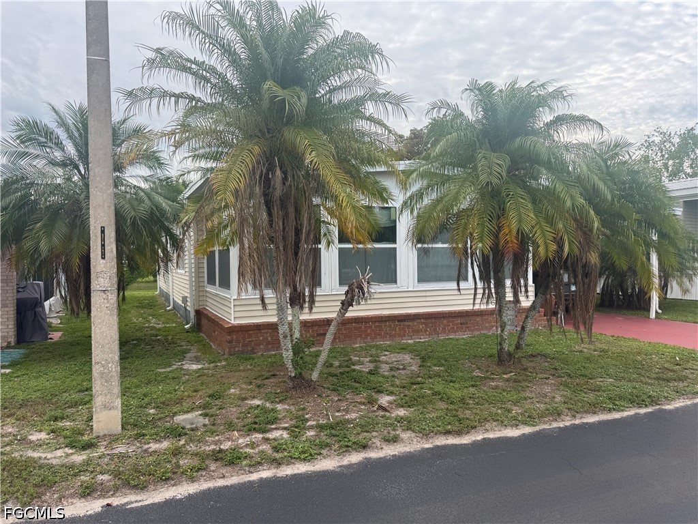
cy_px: 262
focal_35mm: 24
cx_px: 349
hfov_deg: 71.6
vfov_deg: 56.8
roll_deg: +0.1
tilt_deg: -0.9
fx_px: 484
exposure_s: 1/900
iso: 80
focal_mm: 6.76
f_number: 1.78
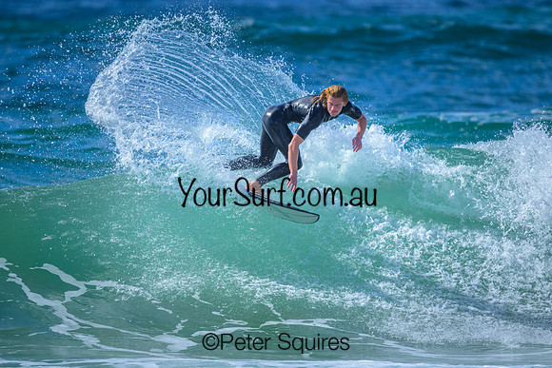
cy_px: 194
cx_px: 312
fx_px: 13876
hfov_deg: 2.3
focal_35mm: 905
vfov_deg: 1.5
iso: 320
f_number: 6.3
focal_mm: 800
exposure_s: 1/2000
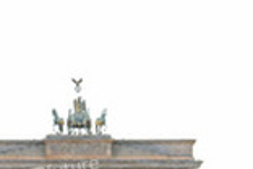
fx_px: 850
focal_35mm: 121
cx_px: 81
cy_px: 219
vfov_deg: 11.1
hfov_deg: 16.9
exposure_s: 1/80
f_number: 4.5
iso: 800
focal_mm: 42
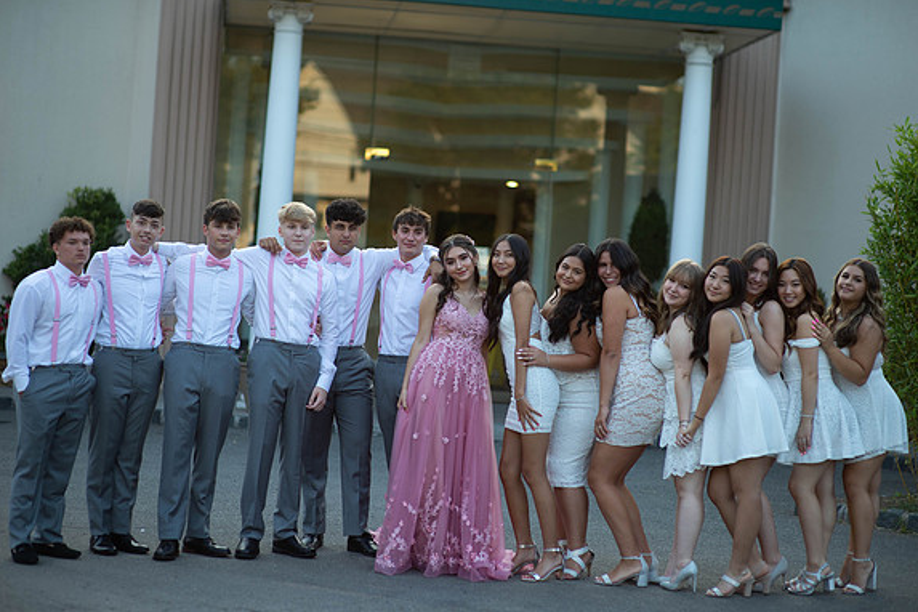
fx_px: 2193
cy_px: 306
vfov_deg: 15.9
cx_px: 463
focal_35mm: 86
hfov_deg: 23.6
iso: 250
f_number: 2
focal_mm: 85
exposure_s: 1/1000
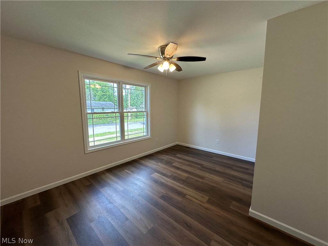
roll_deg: -0.3
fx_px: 133
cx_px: 164
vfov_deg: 85.7
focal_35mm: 14
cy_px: 123
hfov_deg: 102.1
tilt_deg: -6.0
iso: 80
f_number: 2.2
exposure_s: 1/120
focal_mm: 2.22
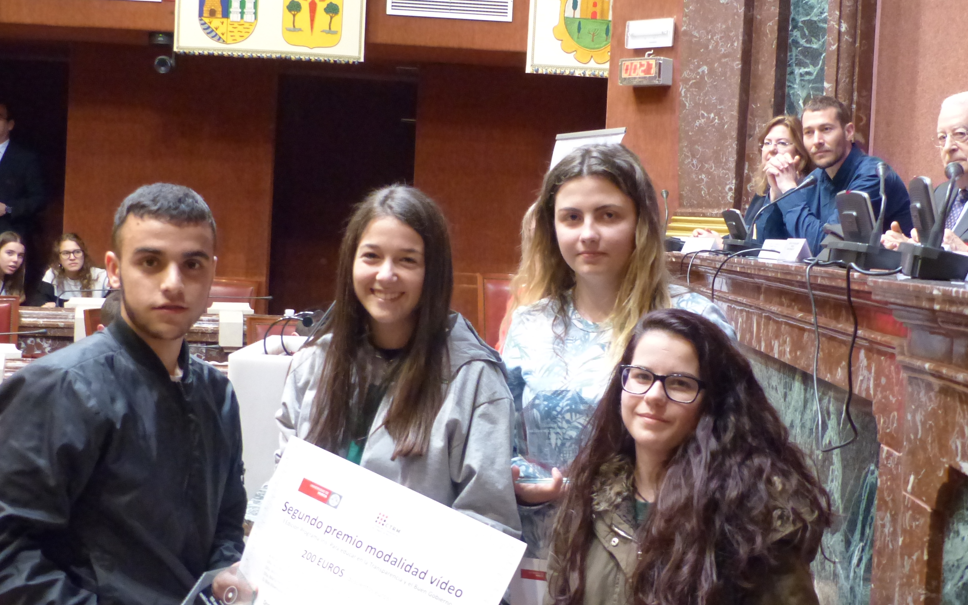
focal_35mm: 54
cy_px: 293
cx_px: 585
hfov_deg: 37.4
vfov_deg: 24.0
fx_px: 1425
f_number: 2.8
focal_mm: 7.4
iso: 800
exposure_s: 1/30
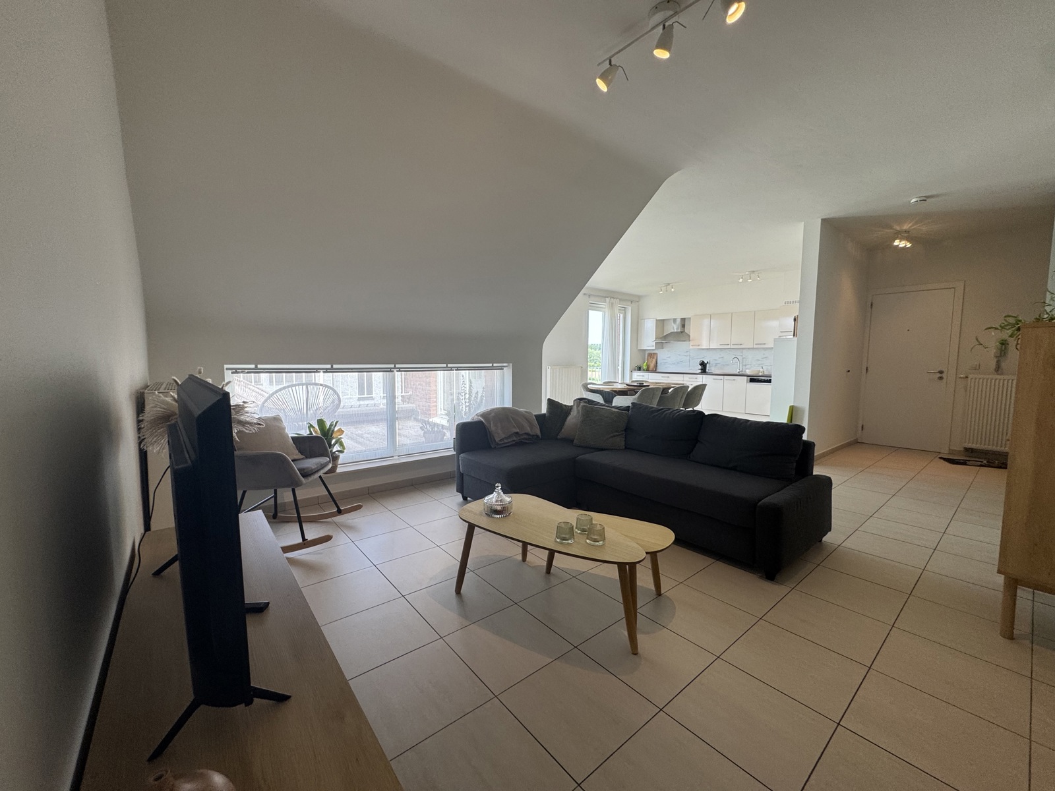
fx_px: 427
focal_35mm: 14
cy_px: 396
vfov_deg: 85.7
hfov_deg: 102.1
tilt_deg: -4.6
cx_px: 528
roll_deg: -0.3
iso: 50
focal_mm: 2.22
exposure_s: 1/100
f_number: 2.2
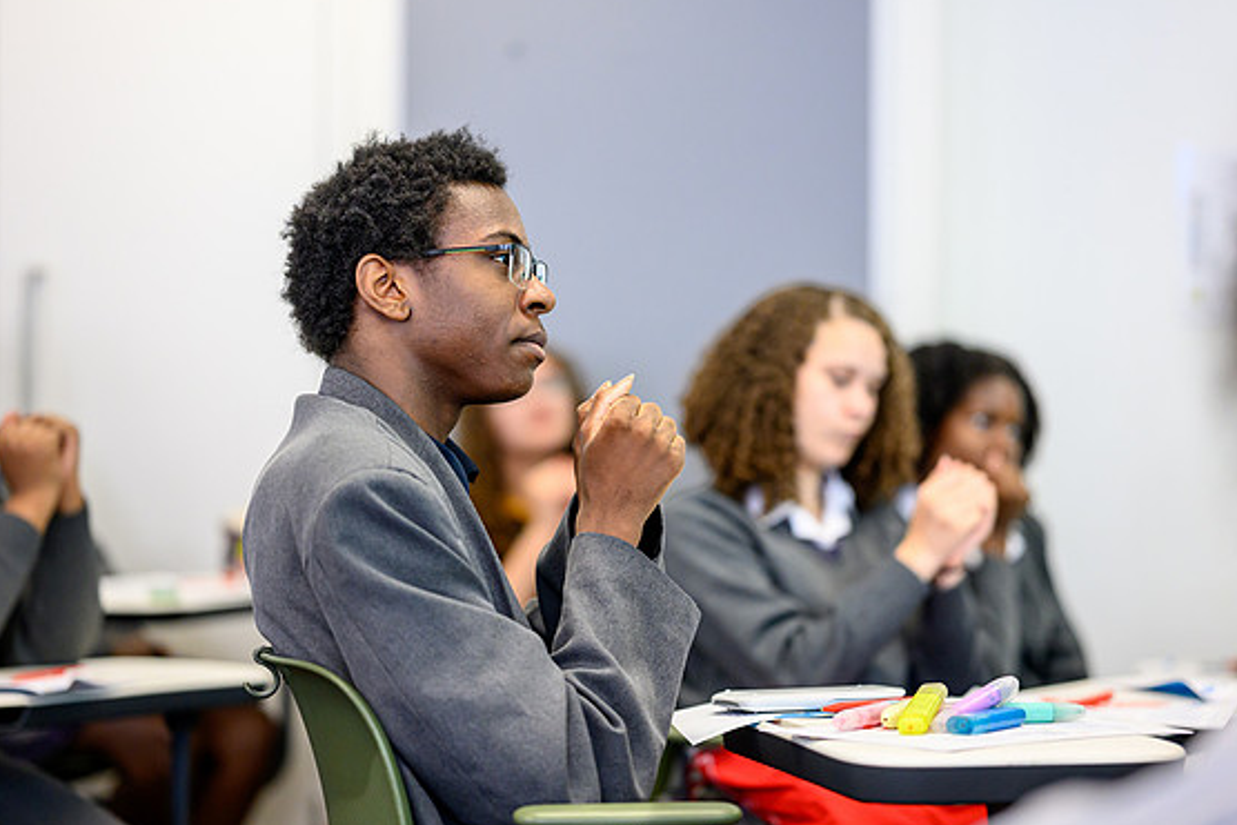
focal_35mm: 89
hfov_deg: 22.9
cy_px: 415
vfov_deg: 15.4
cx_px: 636
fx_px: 3059
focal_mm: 85
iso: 2800
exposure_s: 1/640
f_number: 1.8
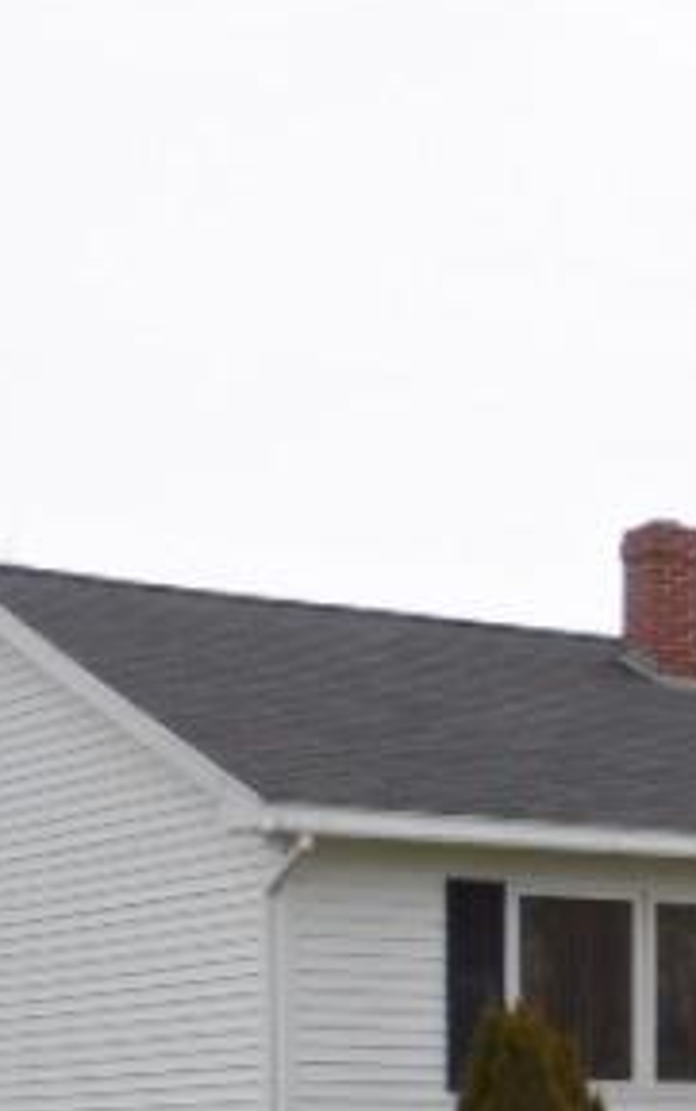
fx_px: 3636
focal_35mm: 120
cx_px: 1211
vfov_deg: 16.9
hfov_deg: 10.4
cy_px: 1180
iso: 80
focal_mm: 5.3
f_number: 3.4
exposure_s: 1/90
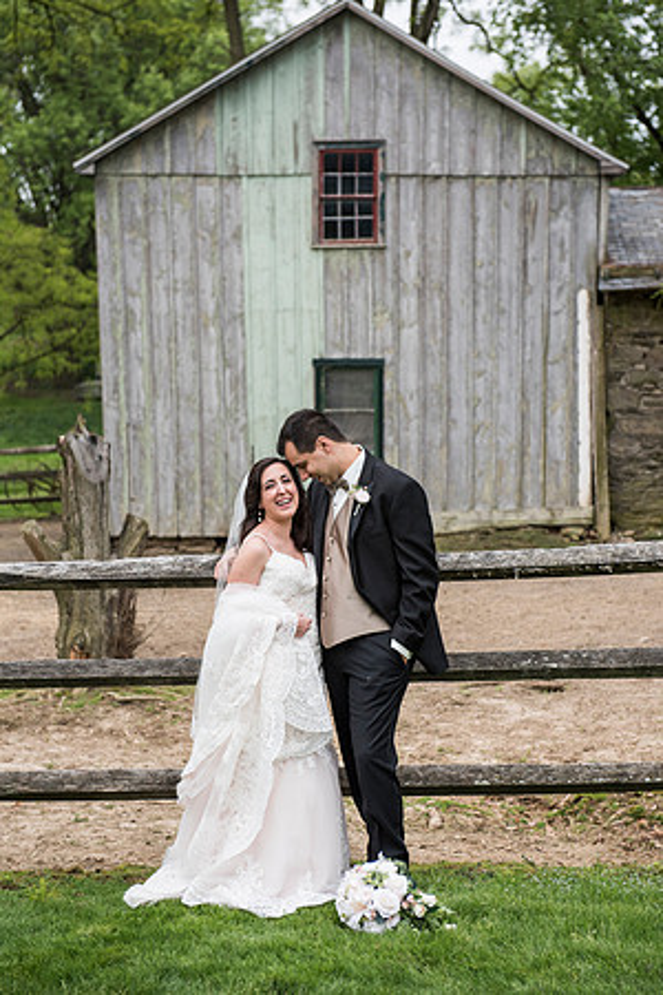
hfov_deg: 20.6
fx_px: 1823
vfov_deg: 30.5
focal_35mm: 66
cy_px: 498
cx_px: 332
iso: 640
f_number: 3.5
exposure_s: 1/4000
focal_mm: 66
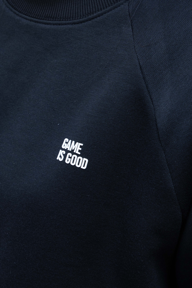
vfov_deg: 23.9
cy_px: 144
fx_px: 680
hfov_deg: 16.1
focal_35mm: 85
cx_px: 96
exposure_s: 1/200
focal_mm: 85
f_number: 5
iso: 400
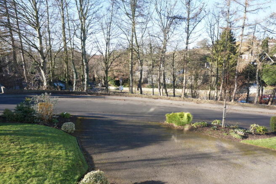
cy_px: 92
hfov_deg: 73.8
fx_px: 184
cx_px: 138
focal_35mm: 24
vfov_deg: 53.0
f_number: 6.3
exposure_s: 1/80
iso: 100
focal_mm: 16
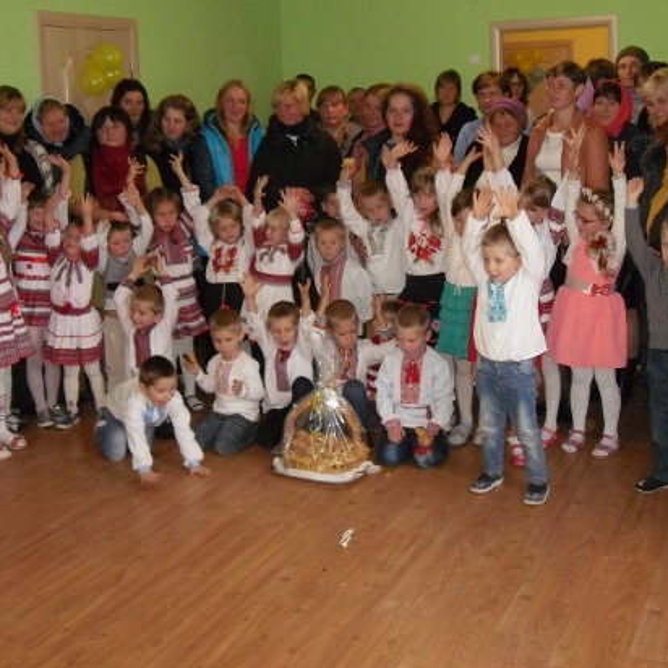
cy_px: 279
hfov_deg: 34.7
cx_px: 346
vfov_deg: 34.6
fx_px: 1070
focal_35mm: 49
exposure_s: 1/45
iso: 400
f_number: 3.5
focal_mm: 6.3
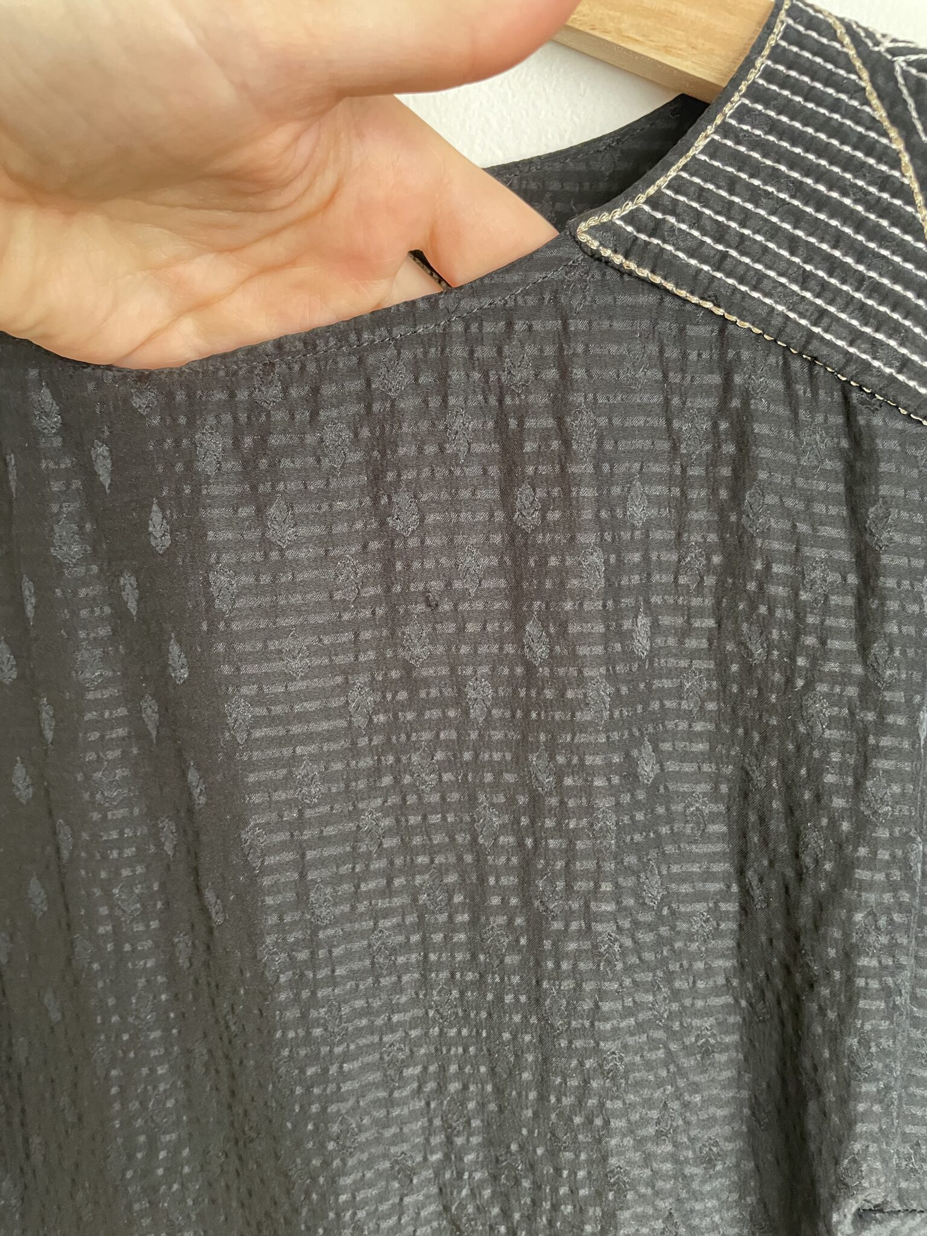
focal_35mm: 26
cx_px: 464
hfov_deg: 53.1
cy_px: 618
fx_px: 928
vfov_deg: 67.3
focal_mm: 4.2
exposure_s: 1/44
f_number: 1.6
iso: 500
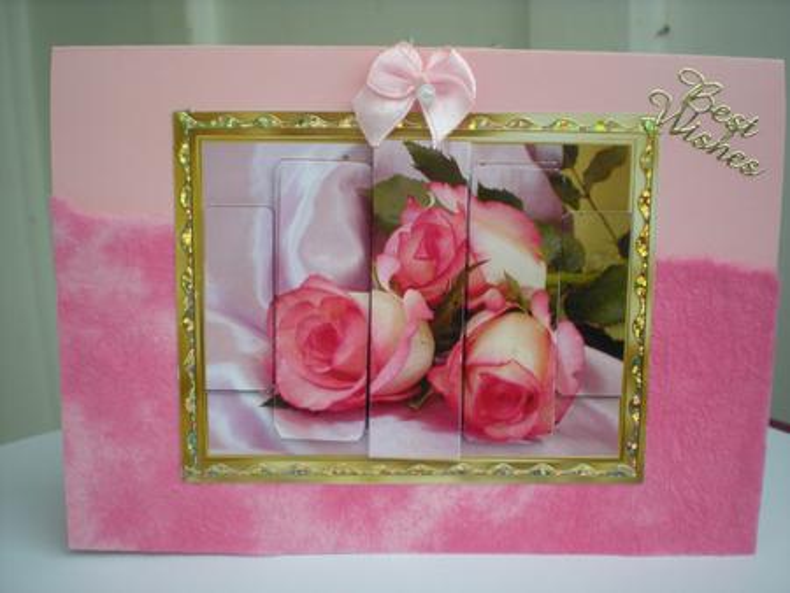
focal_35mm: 38
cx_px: 395
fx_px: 868
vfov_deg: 37.8
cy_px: 296
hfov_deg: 49.0
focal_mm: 6.3
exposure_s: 1/259
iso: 64
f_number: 3.1
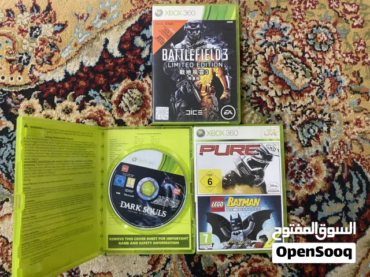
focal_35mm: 26
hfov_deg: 67.3
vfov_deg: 53.1
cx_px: 185
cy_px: 138
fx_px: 278
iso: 400
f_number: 1.8
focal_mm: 4.25
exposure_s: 1/33
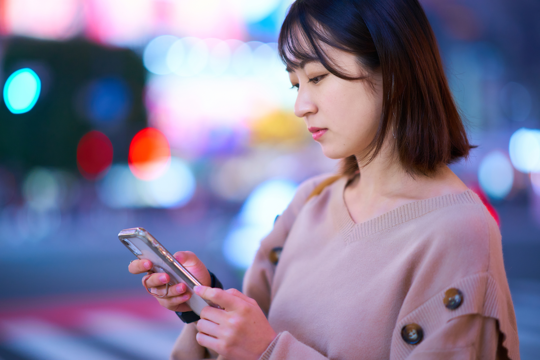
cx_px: 270
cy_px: 180
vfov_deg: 16.1
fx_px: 1275
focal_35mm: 85
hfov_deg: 23.9
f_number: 1.4
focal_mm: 85
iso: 400
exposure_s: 1/80
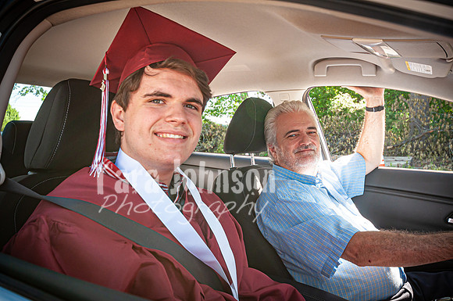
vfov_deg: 39.9
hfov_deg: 57.3
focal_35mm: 33
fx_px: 415
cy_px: 150
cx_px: 226
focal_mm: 22
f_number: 5.6
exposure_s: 1/125
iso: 200
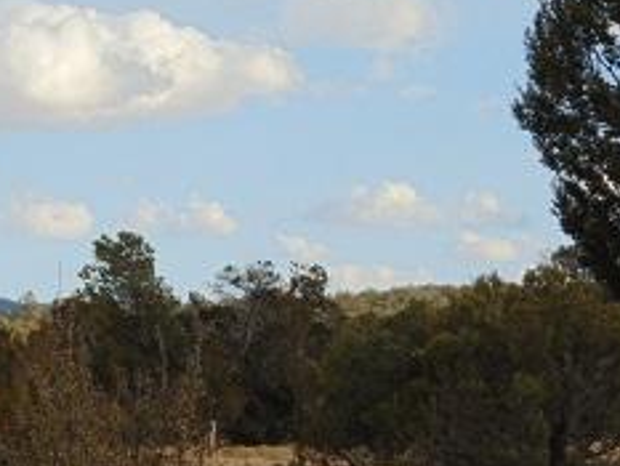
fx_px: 4982
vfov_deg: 5.4
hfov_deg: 7.1
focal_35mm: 278
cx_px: 128
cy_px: 306
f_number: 3.9
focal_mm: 19.4
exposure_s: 1/640
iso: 80
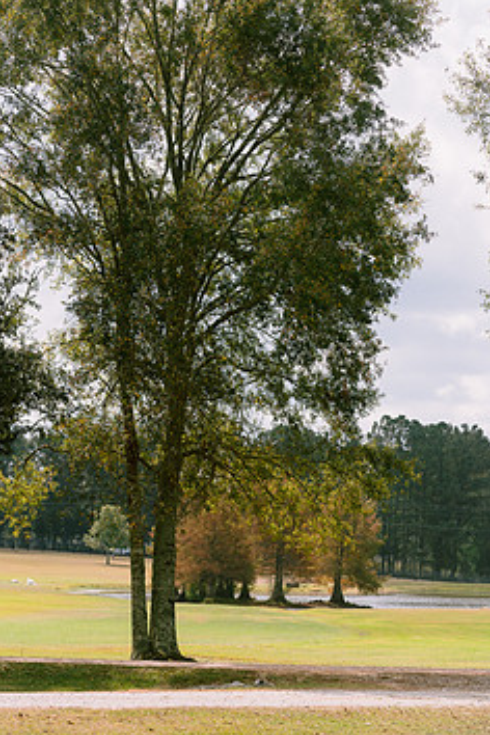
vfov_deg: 14.6
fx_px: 2858
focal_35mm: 140
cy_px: 314
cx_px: 239
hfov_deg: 9.8
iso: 200
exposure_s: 1/2500
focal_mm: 110
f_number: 4
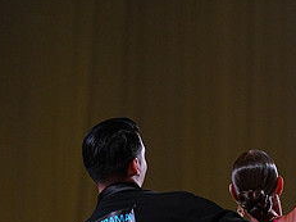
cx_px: 238
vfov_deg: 3.6
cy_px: 314
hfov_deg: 4.8
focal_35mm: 415
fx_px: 3547
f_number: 4
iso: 2500
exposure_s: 1/500
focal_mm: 172
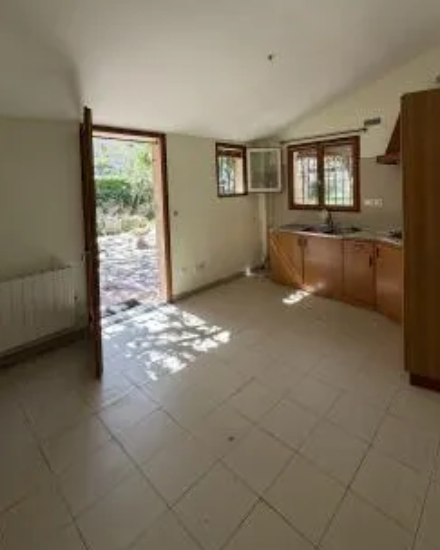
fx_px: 293
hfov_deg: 73.0
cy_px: 195
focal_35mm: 18
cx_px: 264
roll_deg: +2.2
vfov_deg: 84.1
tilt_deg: -0.5
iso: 100
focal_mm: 2.22
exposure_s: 1/121
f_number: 2.2
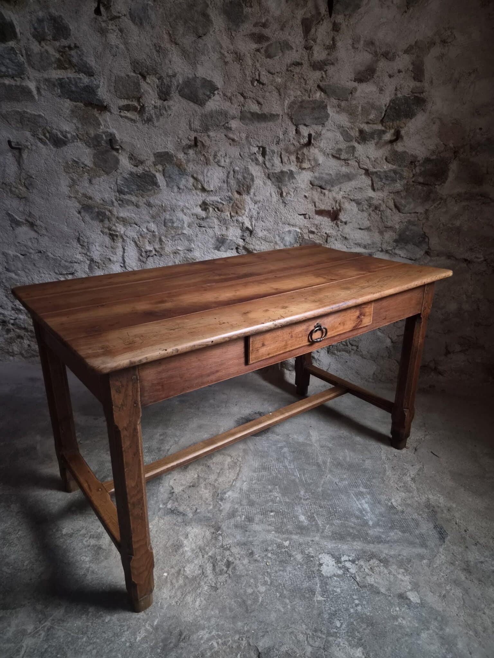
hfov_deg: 58.9
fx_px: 438
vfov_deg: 73.9
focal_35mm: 23
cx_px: 247
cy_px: 329
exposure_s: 1/33
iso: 1250
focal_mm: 5.4
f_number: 1.8
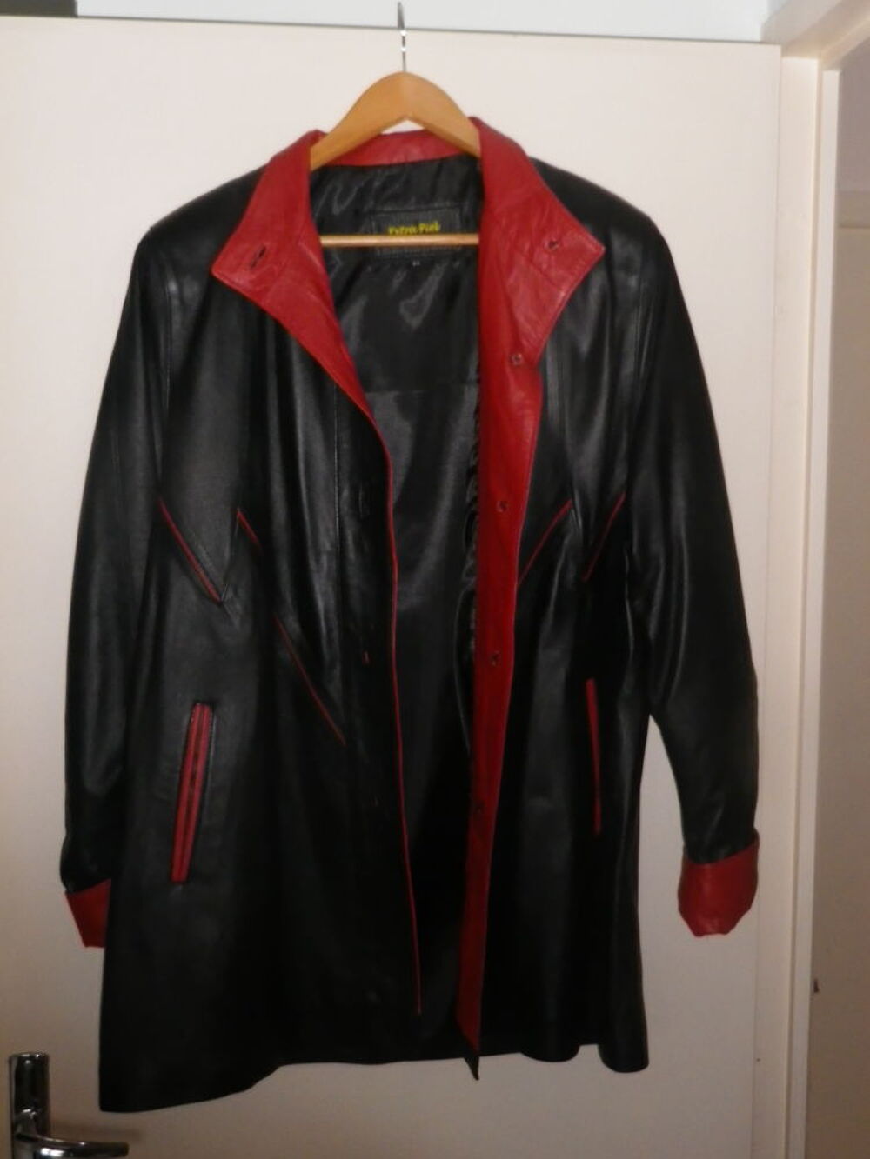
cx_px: 435
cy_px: 580
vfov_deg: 47.9
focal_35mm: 39
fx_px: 1307
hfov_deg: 36.8
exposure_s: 1/50
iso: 400
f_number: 4
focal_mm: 7
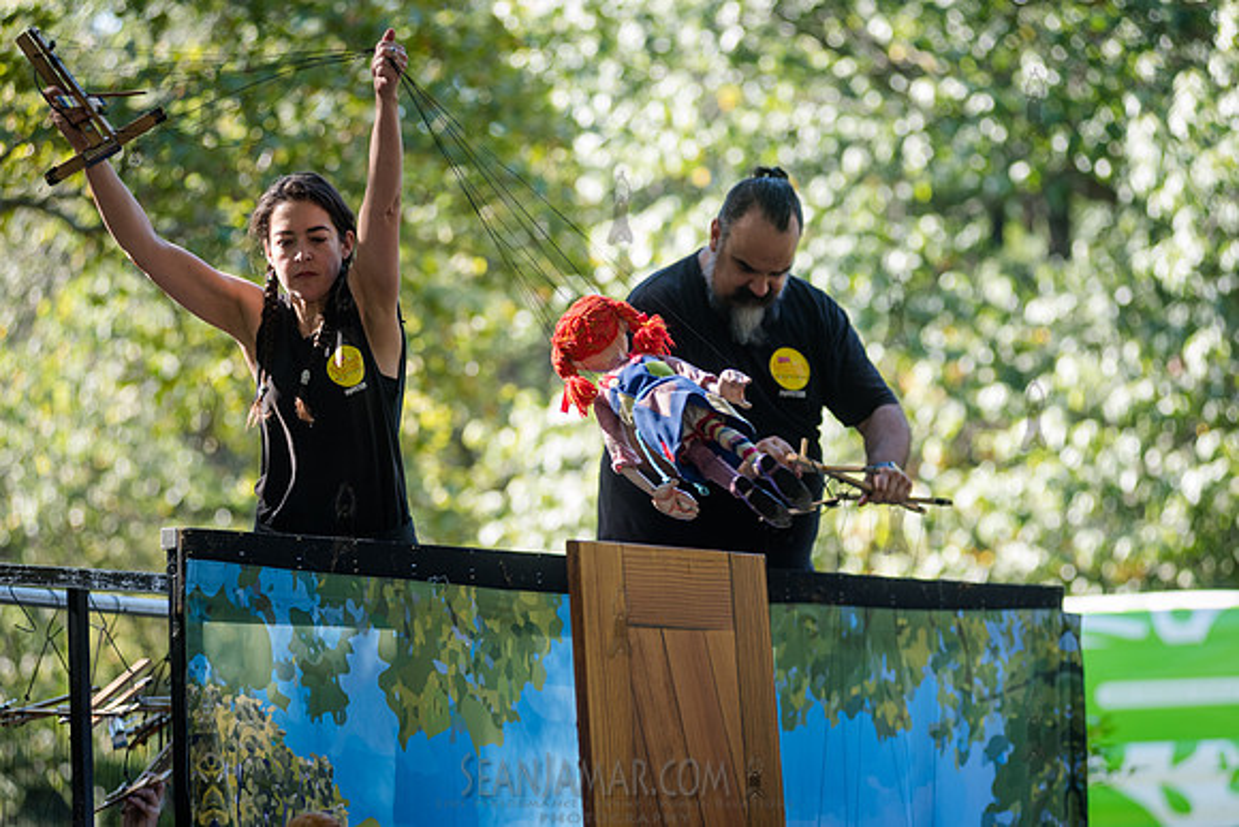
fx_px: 4664
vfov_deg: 10.1
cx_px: 620
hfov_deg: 15.1
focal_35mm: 135
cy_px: 414
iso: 500
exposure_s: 1/400
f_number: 3.5
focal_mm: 135
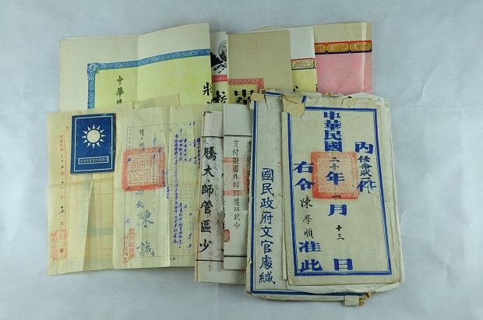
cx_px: 242
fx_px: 562
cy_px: 160
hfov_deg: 46.5
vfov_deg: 31.8
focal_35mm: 42
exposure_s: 1/40
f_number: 8
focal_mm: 28
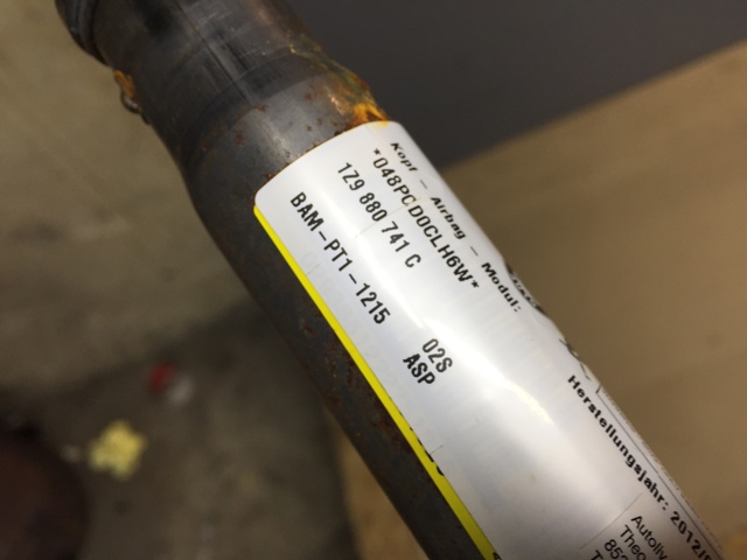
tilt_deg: -54.5
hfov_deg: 61.7
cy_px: 280
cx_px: 374
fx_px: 626
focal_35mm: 29
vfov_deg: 48.2
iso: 40
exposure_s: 1/100
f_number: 2.2
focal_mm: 4.15
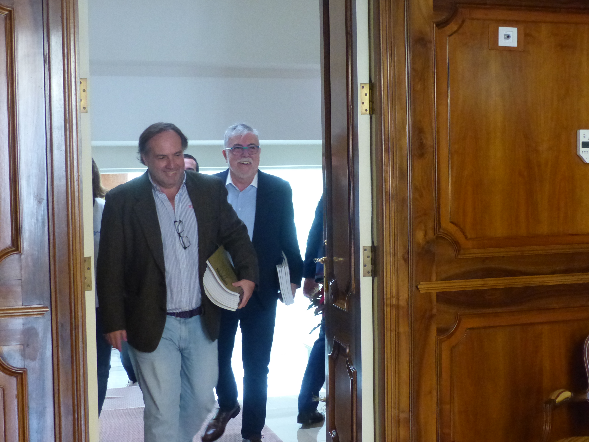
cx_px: 304
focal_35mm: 54
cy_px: 216
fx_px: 919
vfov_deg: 27.0
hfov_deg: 35.5
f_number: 2.8
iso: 800
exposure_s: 1/80
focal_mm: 9.4
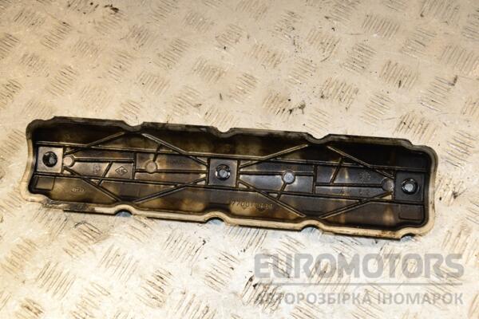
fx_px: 559
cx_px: 240
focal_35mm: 42
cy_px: 160
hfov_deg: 46.4
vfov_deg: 31.9
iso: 800
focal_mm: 28
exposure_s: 1/200
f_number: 8
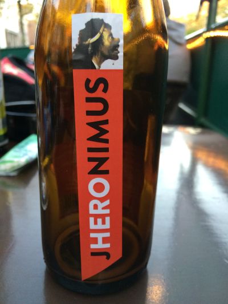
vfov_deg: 61.6
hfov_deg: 48.2
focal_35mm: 29
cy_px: 152
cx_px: 114
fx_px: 255
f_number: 2.2
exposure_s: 1/33
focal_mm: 4.15
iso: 80
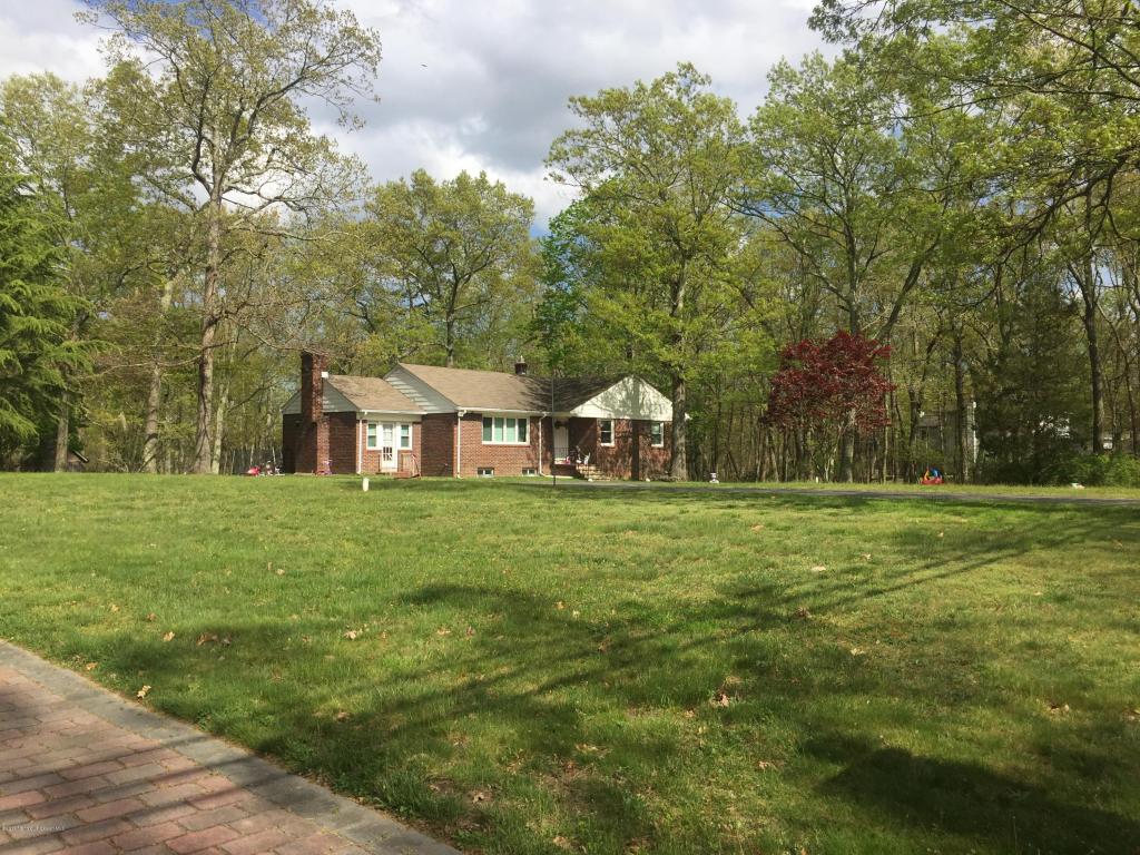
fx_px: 955
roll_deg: -1.1
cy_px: 428
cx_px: 570
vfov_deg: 48.2
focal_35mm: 29
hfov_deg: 61.7
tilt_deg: +1.6
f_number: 2.2
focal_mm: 4.15
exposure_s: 1/2083
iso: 32
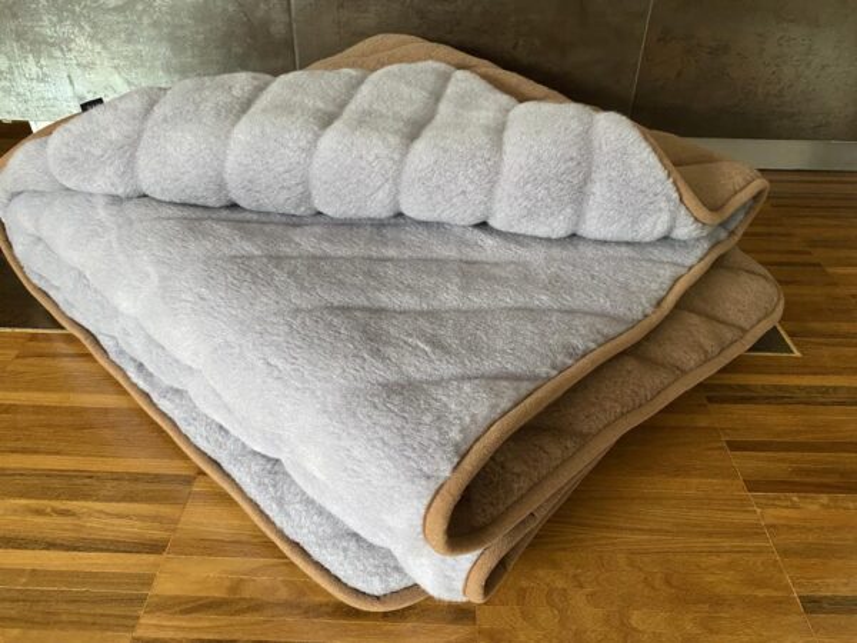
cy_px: 322
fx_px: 644
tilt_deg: -36.0
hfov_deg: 67.3
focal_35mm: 26
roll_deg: -1.0
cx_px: 428
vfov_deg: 53.1
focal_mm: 4.25
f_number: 1.8
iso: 400
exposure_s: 1/60
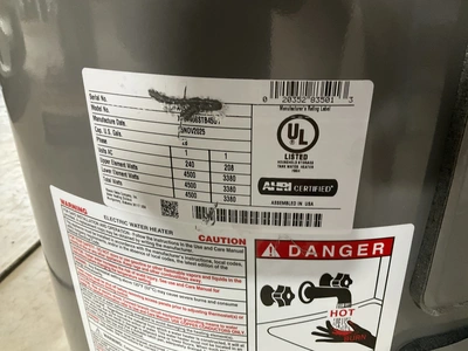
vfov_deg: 48.2
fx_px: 392
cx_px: 234
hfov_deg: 61.7
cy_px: 176
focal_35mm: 29
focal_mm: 3
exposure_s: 1/60
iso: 250
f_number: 1.8
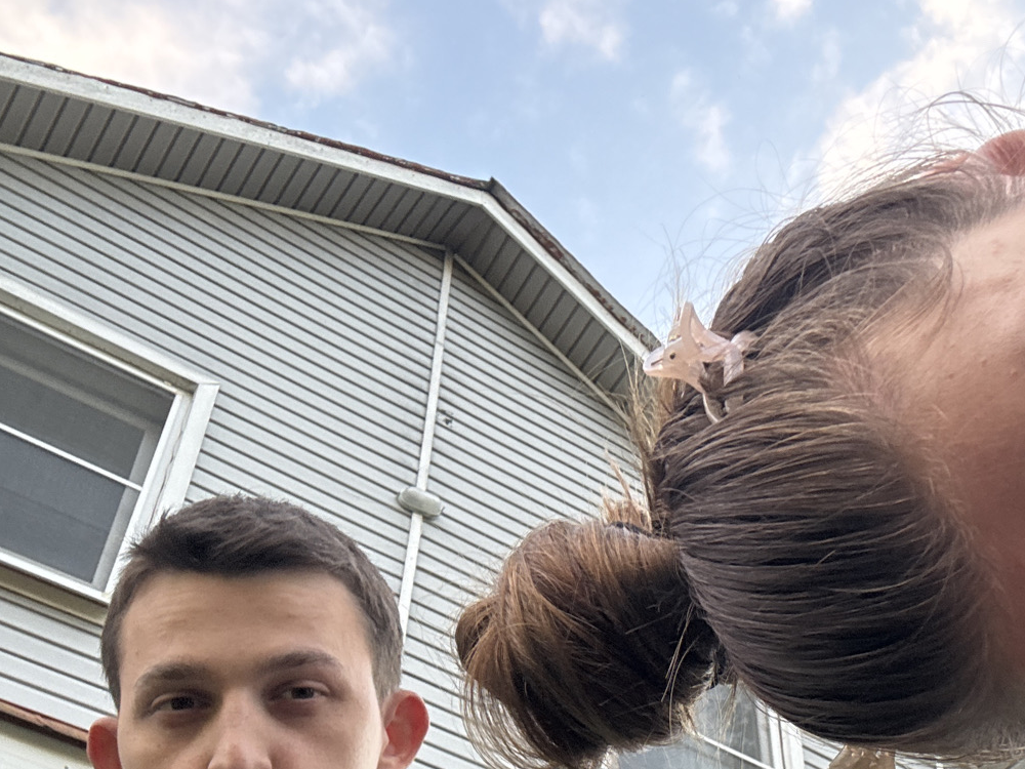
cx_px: 630
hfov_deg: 41.0
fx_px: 1362
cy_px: 651
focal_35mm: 46
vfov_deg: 30.5
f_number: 1.9
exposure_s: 1/121
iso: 80
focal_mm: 2.69
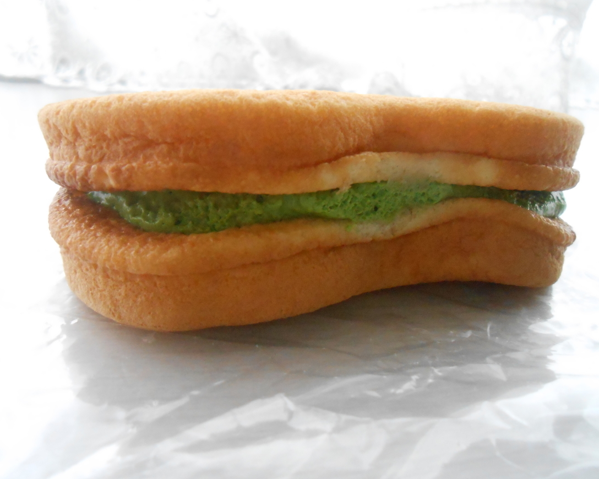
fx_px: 496
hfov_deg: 62.2
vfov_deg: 51.5
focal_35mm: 28
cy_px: 240
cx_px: 306
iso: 800
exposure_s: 1/60
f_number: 3.5
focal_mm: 4.6
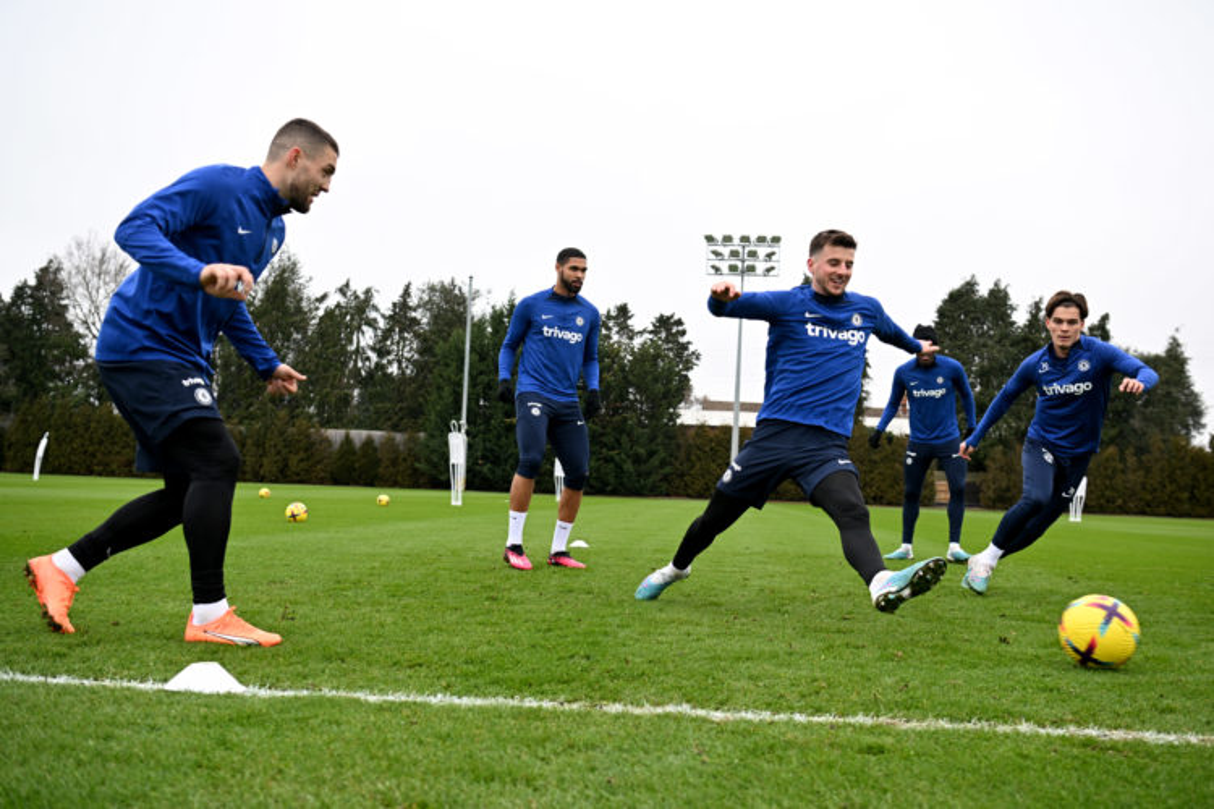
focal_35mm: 38
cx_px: 607
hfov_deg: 50.7
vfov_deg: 35.1
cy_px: 404
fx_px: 1281
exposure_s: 1/500
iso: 400
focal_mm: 38
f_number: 4.5
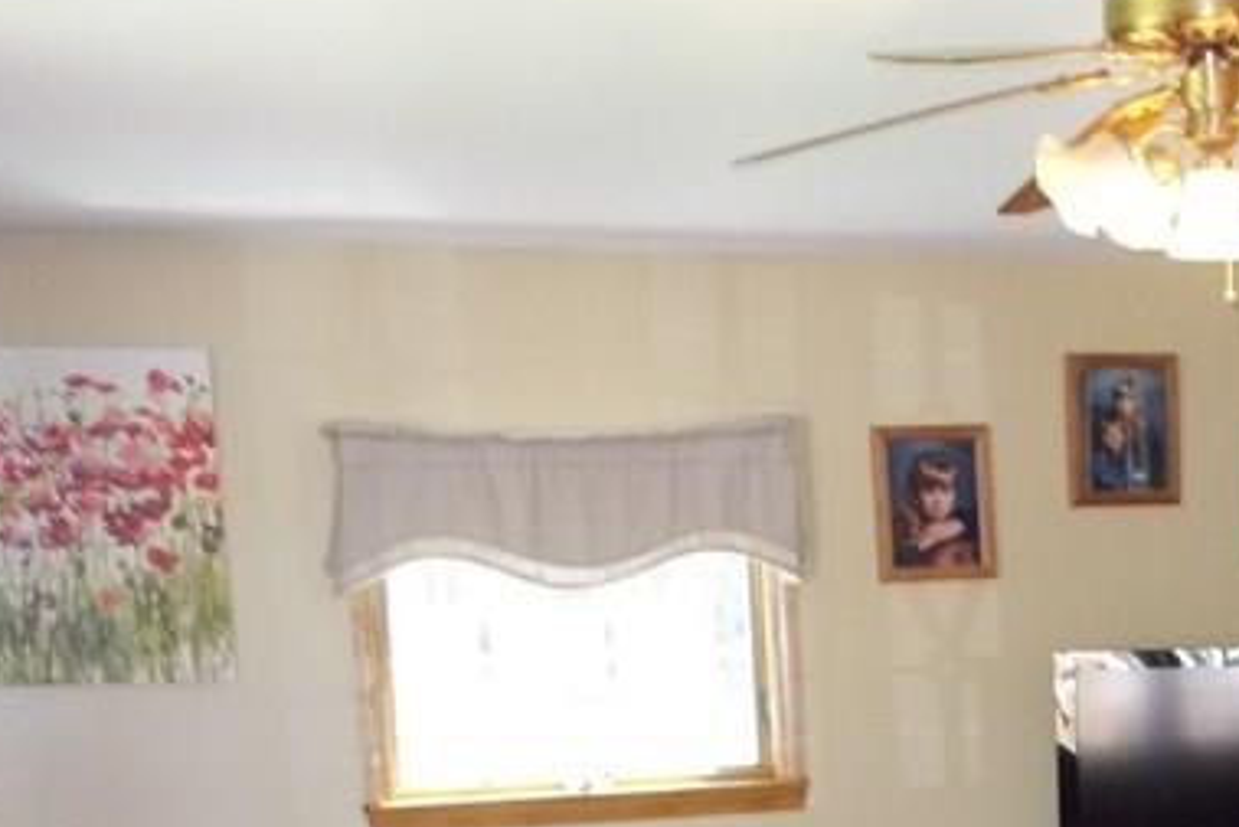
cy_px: 1049
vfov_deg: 17.6
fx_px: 2513
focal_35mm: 73
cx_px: 1076
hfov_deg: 26.9
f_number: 3.2
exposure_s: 1/30
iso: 360
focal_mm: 4.6
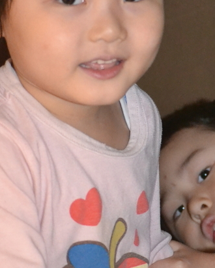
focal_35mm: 225
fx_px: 1791
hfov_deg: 6.9
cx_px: 197
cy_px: 83
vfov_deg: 8.6
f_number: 4
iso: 3200
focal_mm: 55
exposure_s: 1/60
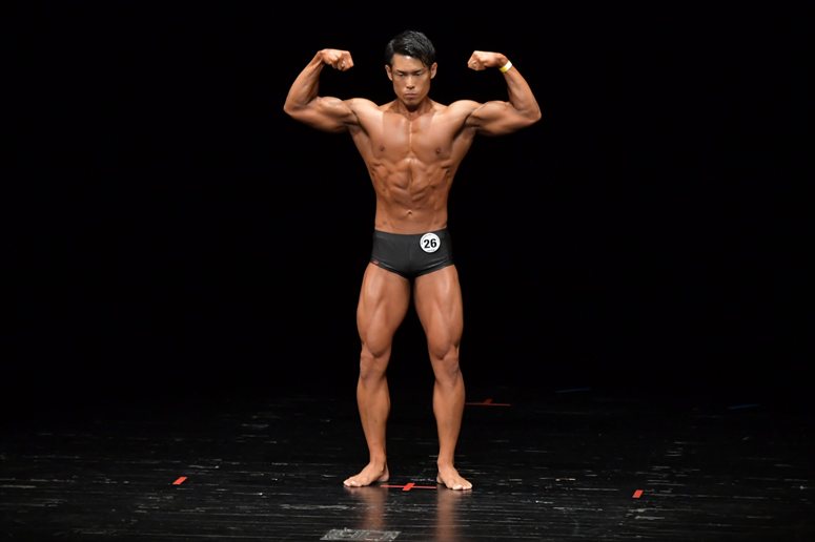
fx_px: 6110
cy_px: 271
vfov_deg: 5.1
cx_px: 408
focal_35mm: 270
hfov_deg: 7.6
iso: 4000
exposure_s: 1/400
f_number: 5.6
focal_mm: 180
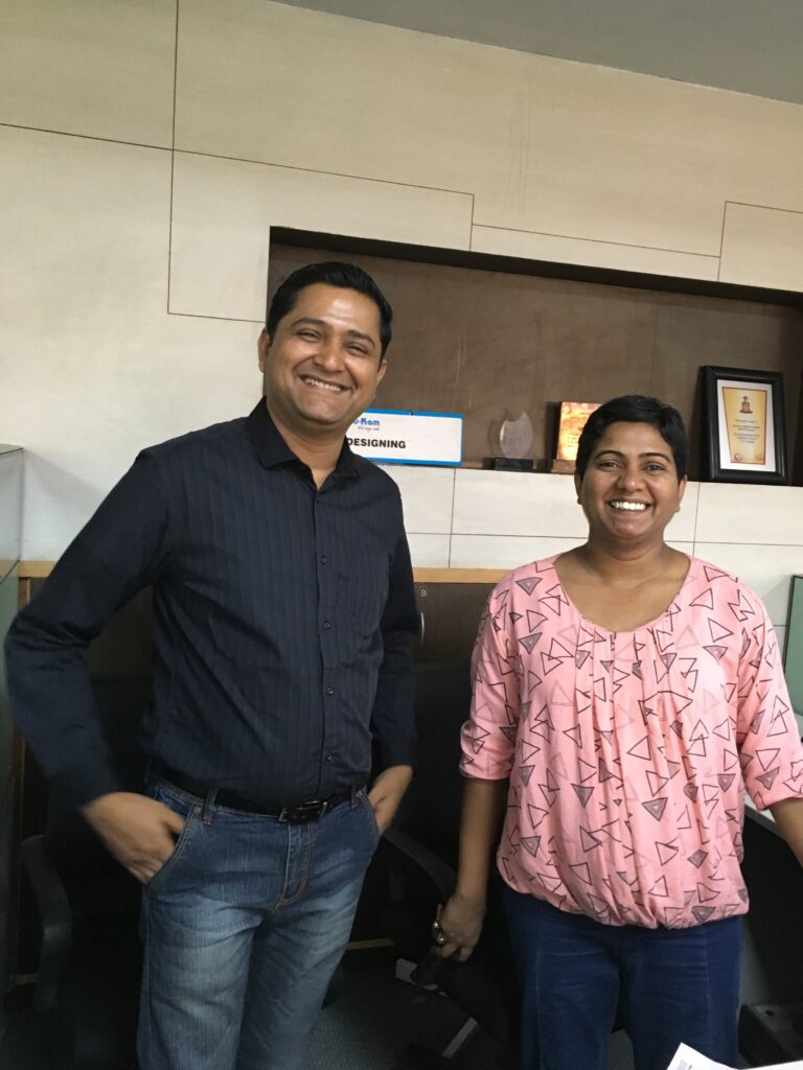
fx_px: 897
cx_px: 402
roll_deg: -3.6
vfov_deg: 61.7
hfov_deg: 48.2
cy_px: 535
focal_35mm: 29
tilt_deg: -5.5
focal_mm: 4.15
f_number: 2.2
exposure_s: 1/20
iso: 200
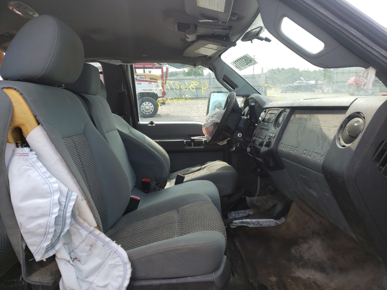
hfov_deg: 67.3
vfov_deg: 53.1
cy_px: 145
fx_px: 291
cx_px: 194
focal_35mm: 26
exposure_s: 1/833
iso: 50
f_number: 1.5
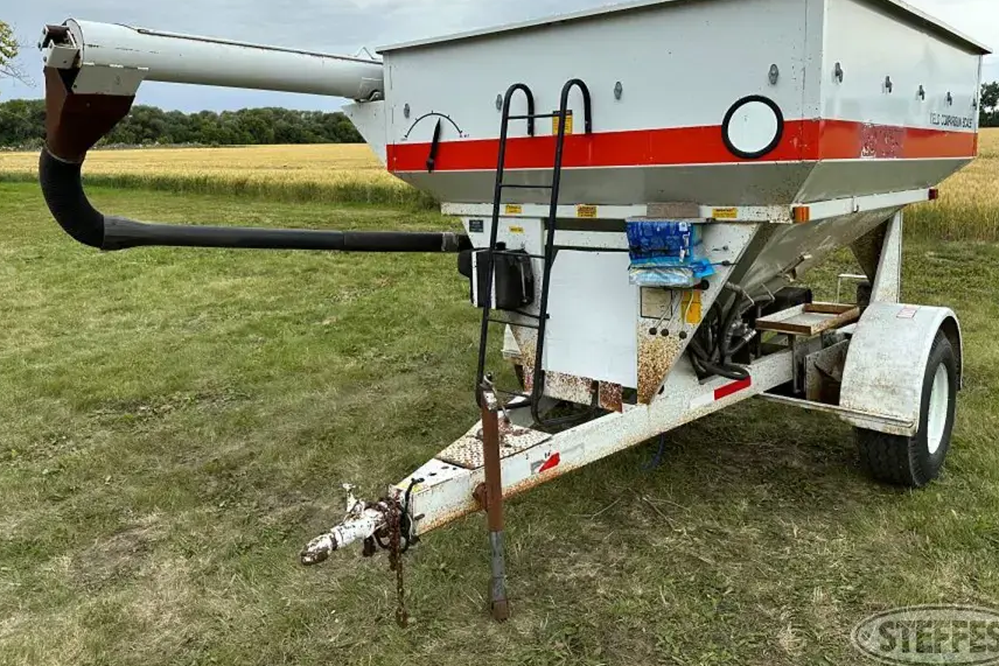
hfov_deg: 65.5
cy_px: 264
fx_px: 777
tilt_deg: -8.7
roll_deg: +1.5
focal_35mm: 28
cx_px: 497
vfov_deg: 46.1
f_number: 1.78
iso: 80
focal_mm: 6.86
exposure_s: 1/1541
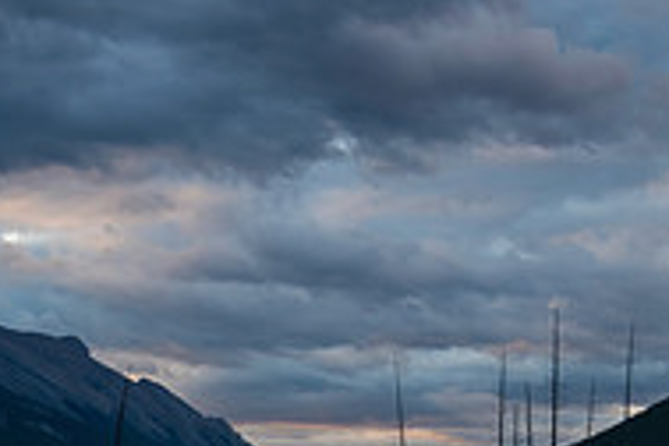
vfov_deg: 13.2
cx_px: -67
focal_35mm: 98
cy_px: 653
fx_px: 1821
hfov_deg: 19.9
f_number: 18
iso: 64
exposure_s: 1/1.67
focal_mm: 32
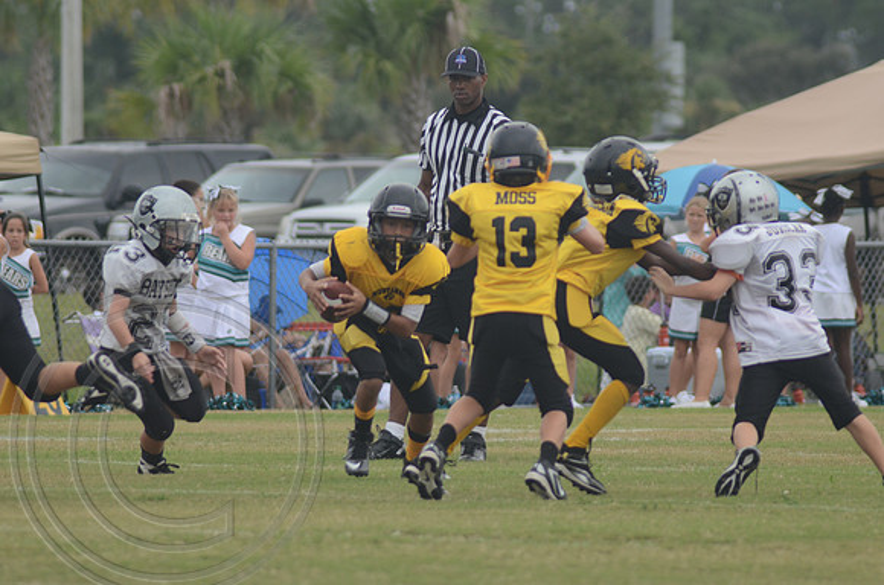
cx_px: 442
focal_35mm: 480
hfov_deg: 4.3
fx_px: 11761
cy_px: 292
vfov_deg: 2.9
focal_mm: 320
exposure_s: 1/800
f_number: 5.6
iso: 400
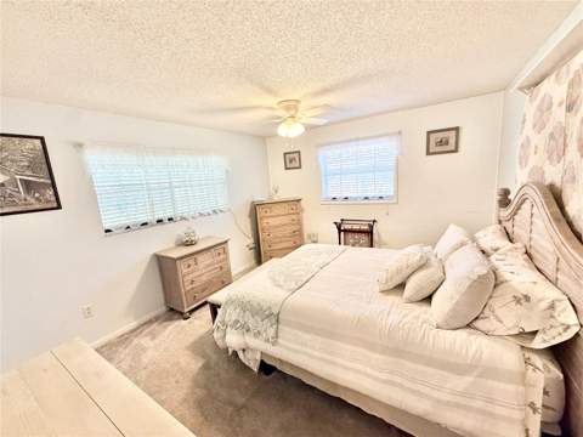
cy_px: 218
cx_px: 292
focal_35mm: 14
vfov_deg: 85.7
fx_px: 236
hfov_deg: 102.1
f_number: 2.2
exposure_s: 1/120
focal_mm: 2.22
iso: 200
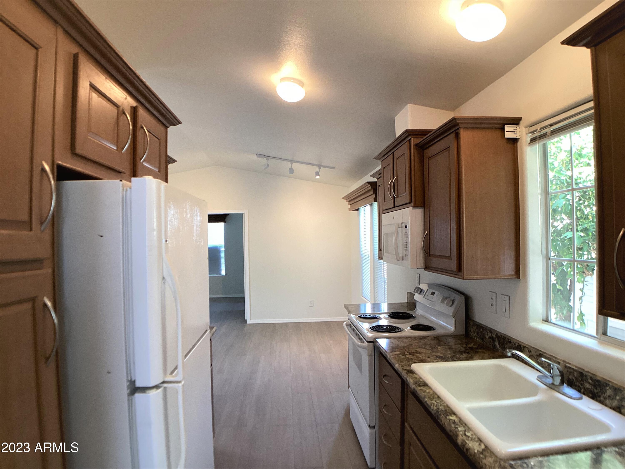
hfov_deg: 58.4
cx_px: 312
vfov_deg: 45.4
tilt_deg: +0.1
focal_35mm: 31
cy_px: 234
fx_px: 560
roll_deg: +0.7
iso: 125
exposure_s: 1/60
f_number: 2.4
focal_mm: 3.3
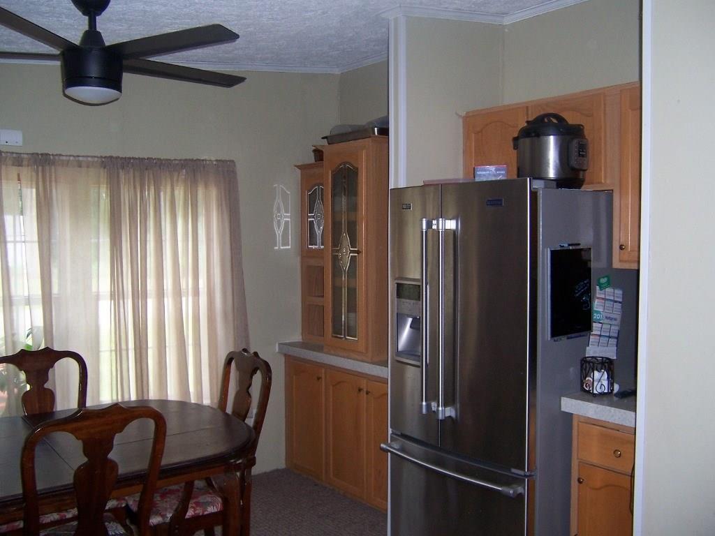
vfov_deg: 42.9
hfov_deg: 55.4
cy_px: 268
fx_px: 682
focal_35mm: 33
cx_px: 358
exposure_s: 1/60
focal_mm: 5.5
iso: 140
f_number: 2.8
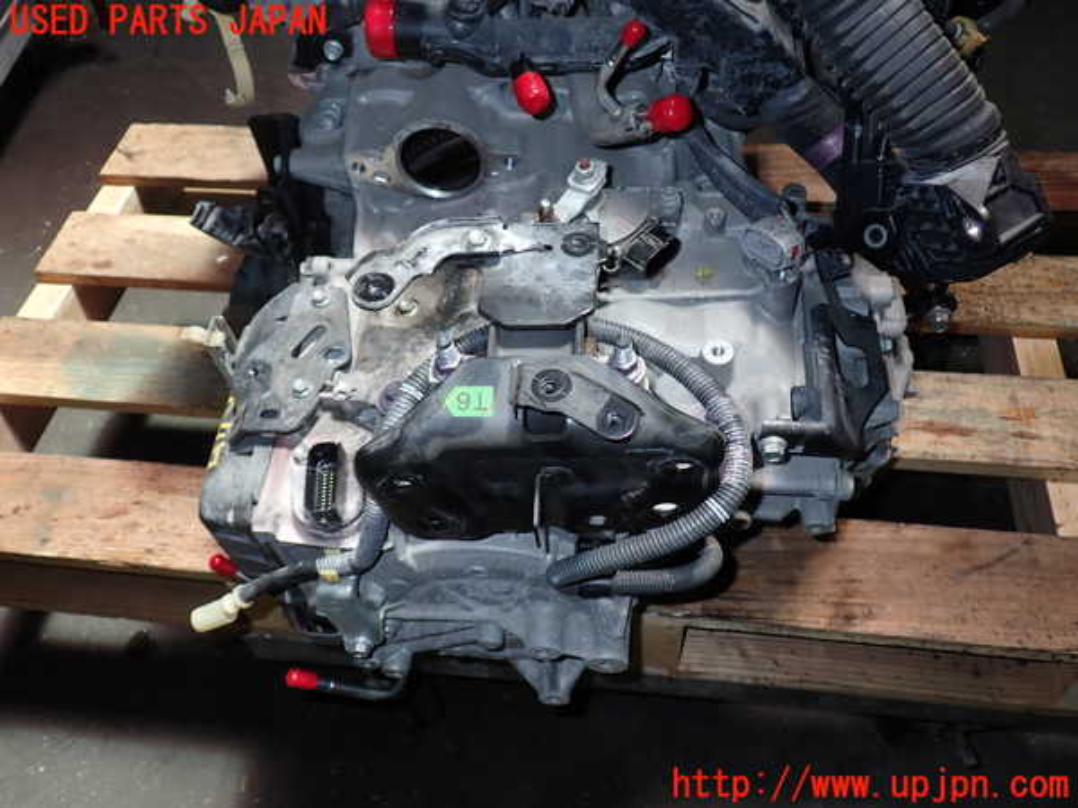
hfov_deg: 60.0
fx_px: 934
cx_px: 539
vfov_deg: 46.8
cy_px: 404
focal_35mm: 30
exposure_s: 1/30
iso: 100
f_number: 6.3
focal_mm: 5.4
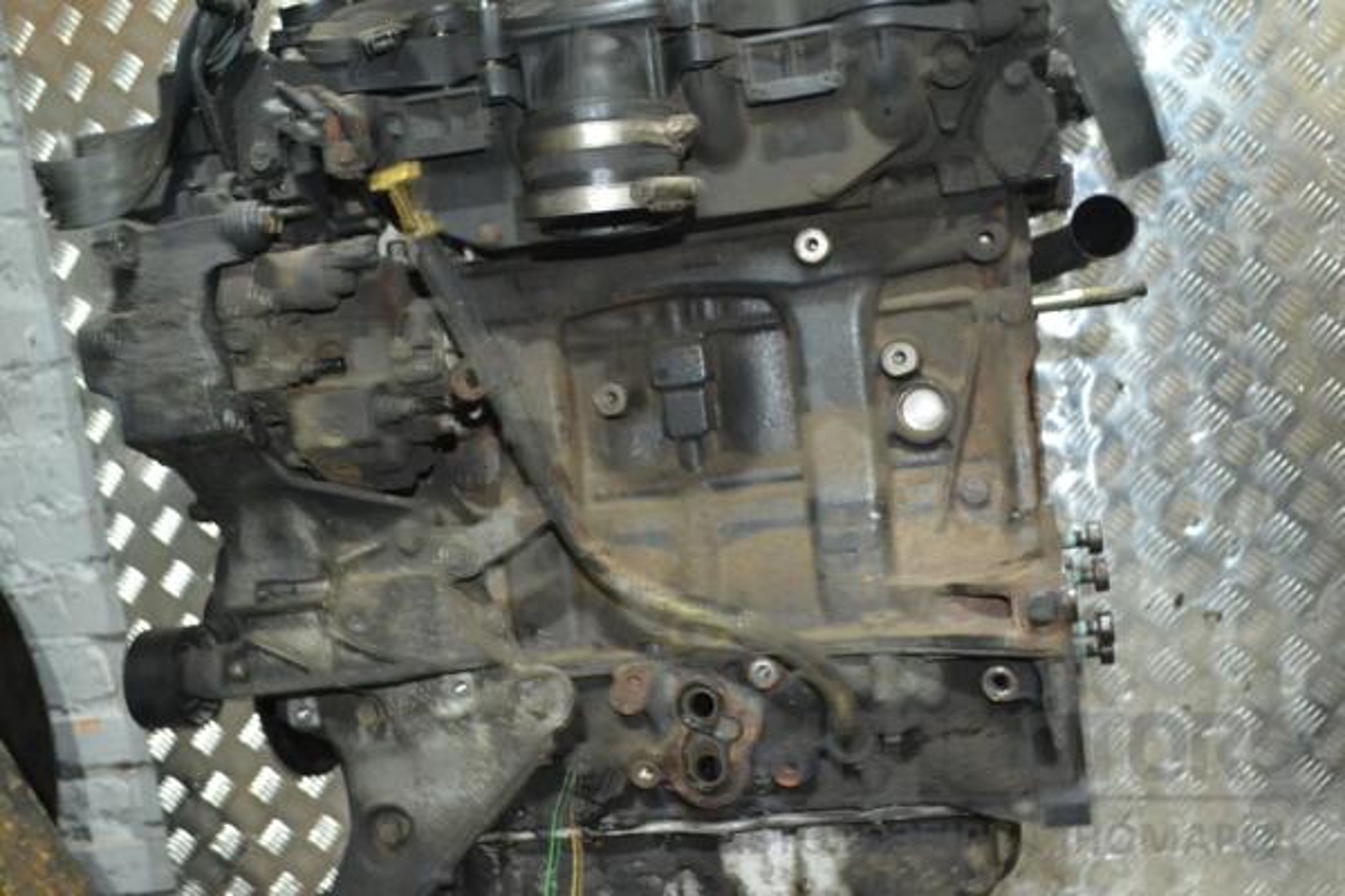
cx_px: 672
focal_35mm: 39
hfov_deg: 49.6
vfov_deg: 34.2
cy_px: 448
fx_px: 1457
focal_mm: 26
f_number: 4.2
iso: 2500
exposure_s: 1/60
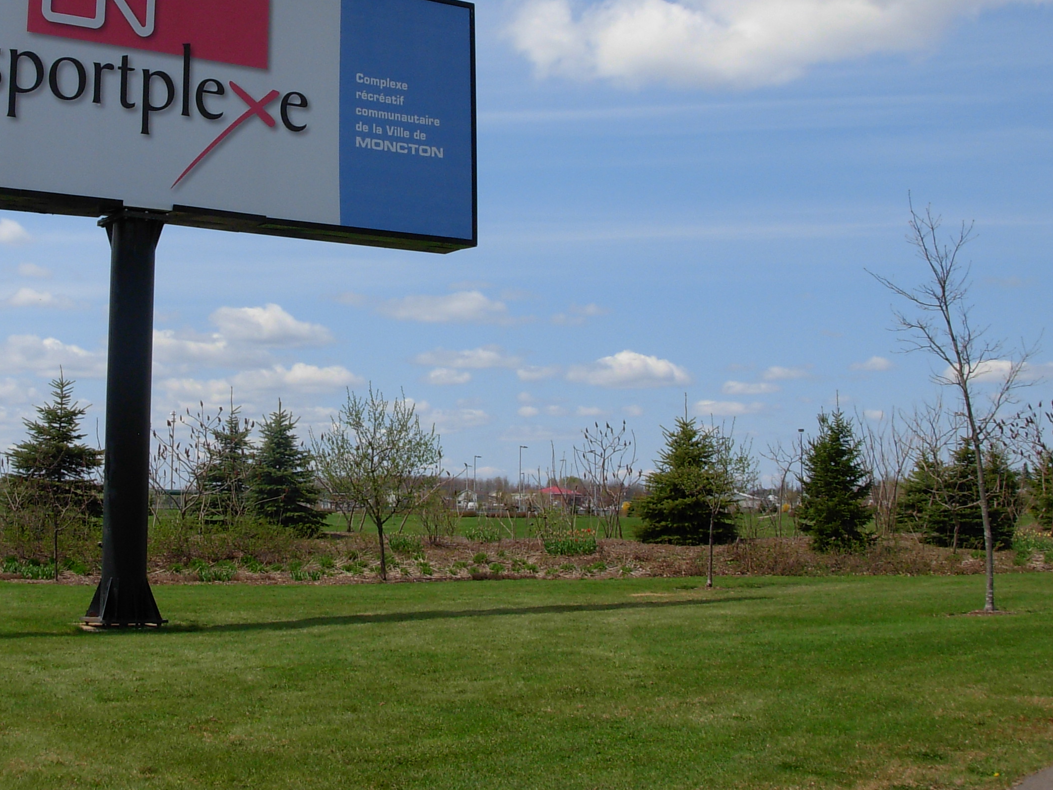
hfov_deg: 34.6
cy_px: 238
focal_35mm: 55
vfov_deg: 26.4
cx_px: 351
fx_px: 1673
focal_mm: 6.3
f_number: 4.9
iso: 79
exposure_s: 1/790
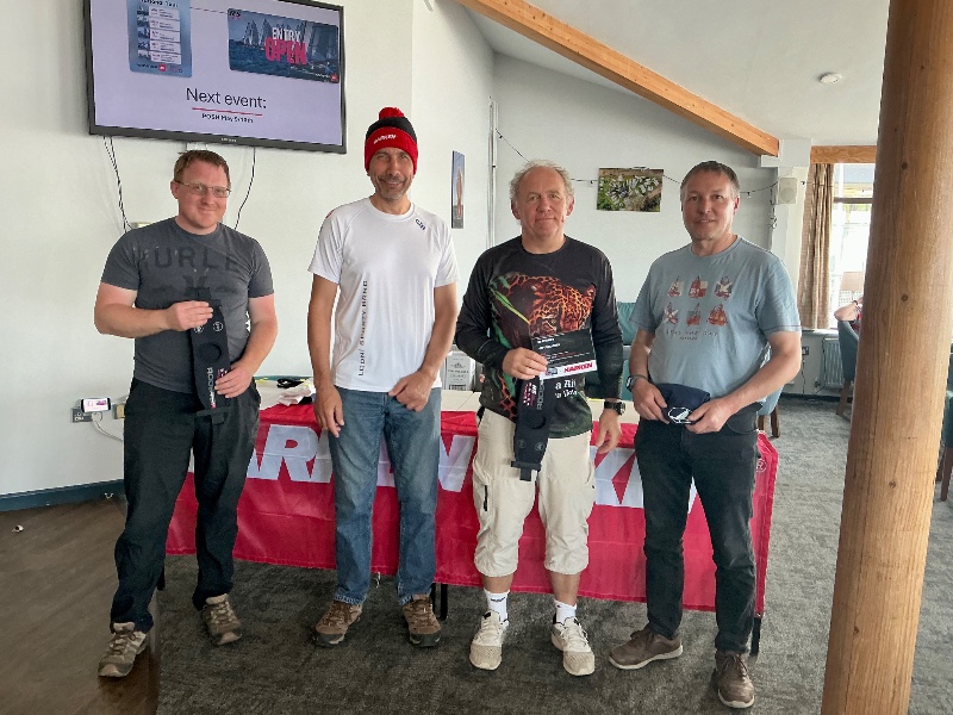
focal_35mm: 29
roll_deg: -0.5
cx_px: 476
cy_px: 358
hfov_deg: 61.7
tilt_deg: -8.4
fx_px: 798
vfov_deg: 48.2
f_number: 1.8
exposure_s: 1/60
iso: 80
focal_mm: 3
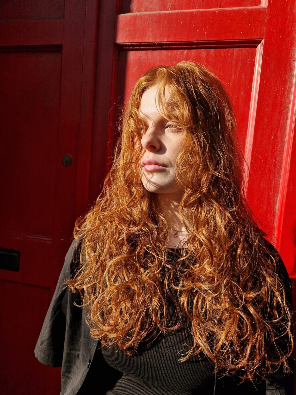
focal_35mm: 23
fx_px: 262
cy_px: 198
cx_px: 148
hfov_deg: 58.9
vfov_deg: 73.9
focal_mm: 5.4
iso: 50
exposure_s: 1/1480
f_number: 1.8
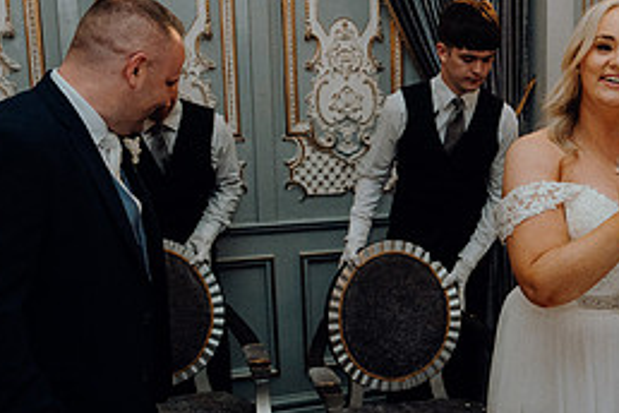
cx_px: 506
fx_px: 928
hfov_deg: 35.5
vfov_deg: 25.0
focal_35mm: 54
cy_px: 232
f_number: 3.5
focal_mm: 24
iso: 2500
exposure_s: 1/160
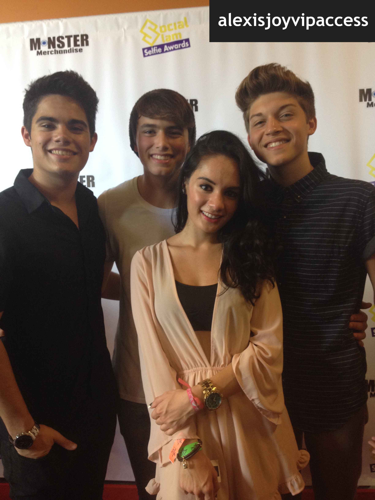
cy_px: 250
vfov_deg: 52.6
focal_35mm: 35
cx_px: 188
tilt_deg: -2.4
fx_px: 506
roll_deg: +1.4
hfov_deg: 40.7
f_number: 2.4
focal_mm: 4.28
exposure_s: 1/20
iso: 100
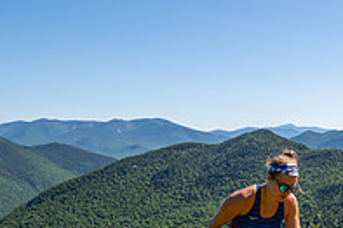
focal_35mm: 47
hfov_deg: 38.4
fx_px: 447
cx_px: 322
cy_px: 200
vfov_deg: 27.7
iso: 100
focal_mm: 16
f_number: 5
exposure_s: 1/640
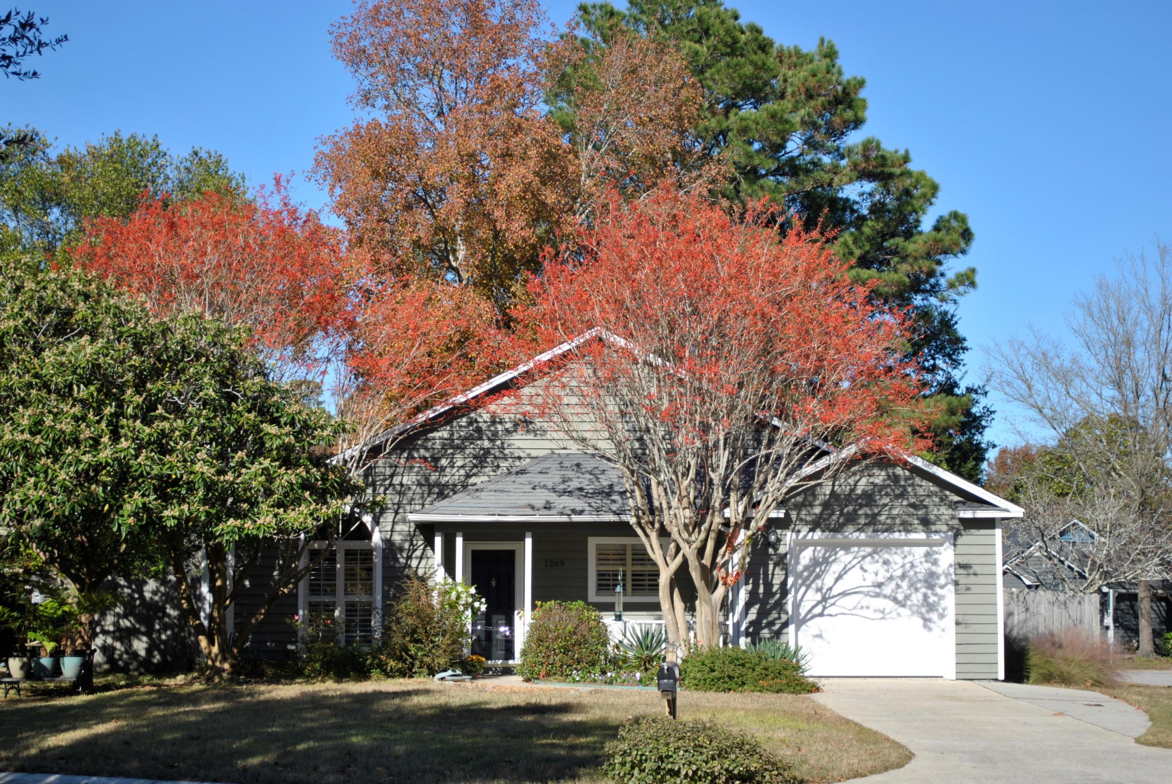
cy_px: 392
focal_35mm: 63
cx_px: 586
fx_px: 2053
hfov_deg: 31.9
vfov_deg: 21.6
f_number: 5.3
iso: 100
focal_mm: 42
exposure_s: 1/500
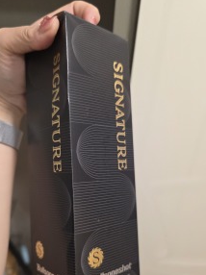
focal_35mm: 29
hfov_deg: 48.0
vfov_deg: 61.0
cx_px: 90
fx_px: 230
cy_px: 168
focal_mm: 6.3
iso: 400
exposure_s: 1/120
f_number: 1.7
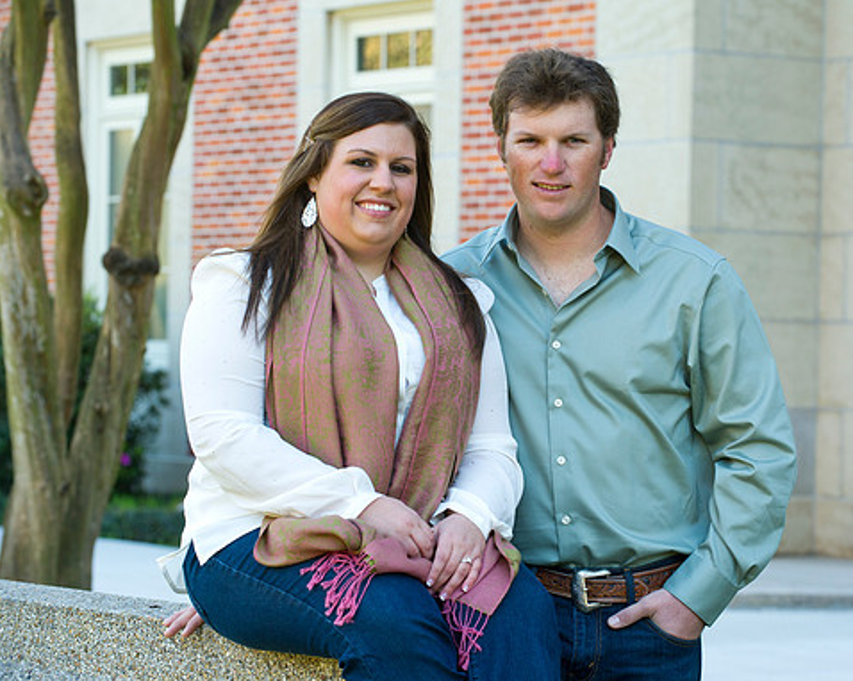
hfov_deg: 14.6
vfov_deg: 11.7
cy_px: 339
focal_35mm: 132
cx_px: 494
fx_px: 3331
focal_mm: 116
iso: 400
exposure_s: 1/100
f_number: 5.6
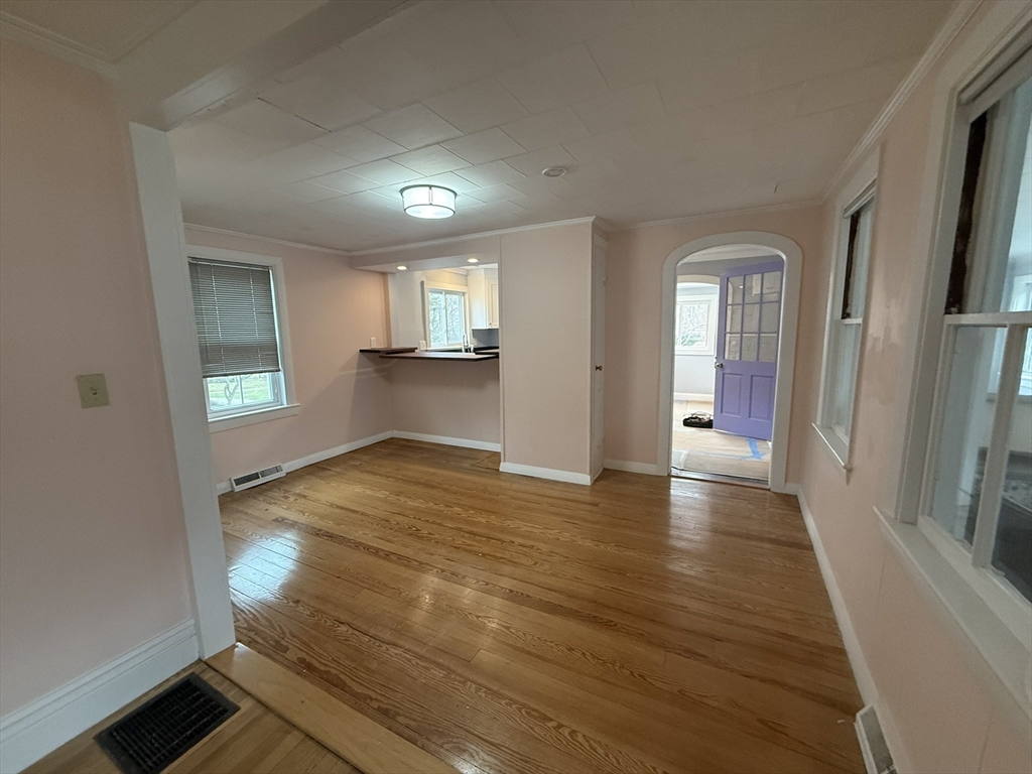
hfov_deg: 102.1
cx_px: 516
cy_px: 387
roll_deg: +0.8
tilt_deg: -11.7
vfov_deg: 85.7
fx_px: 417
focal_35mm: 14
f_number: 2.2
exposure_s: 1/120
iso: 400
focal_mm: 2.22
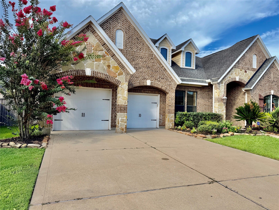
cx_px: 140
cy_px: 105
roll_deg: -2.0
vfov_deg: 56.8
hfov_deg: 71.6
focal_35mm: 24
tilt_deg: +1.6
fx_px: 193
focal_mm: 6.76
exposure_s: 1/2110
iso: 100
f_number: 1.78
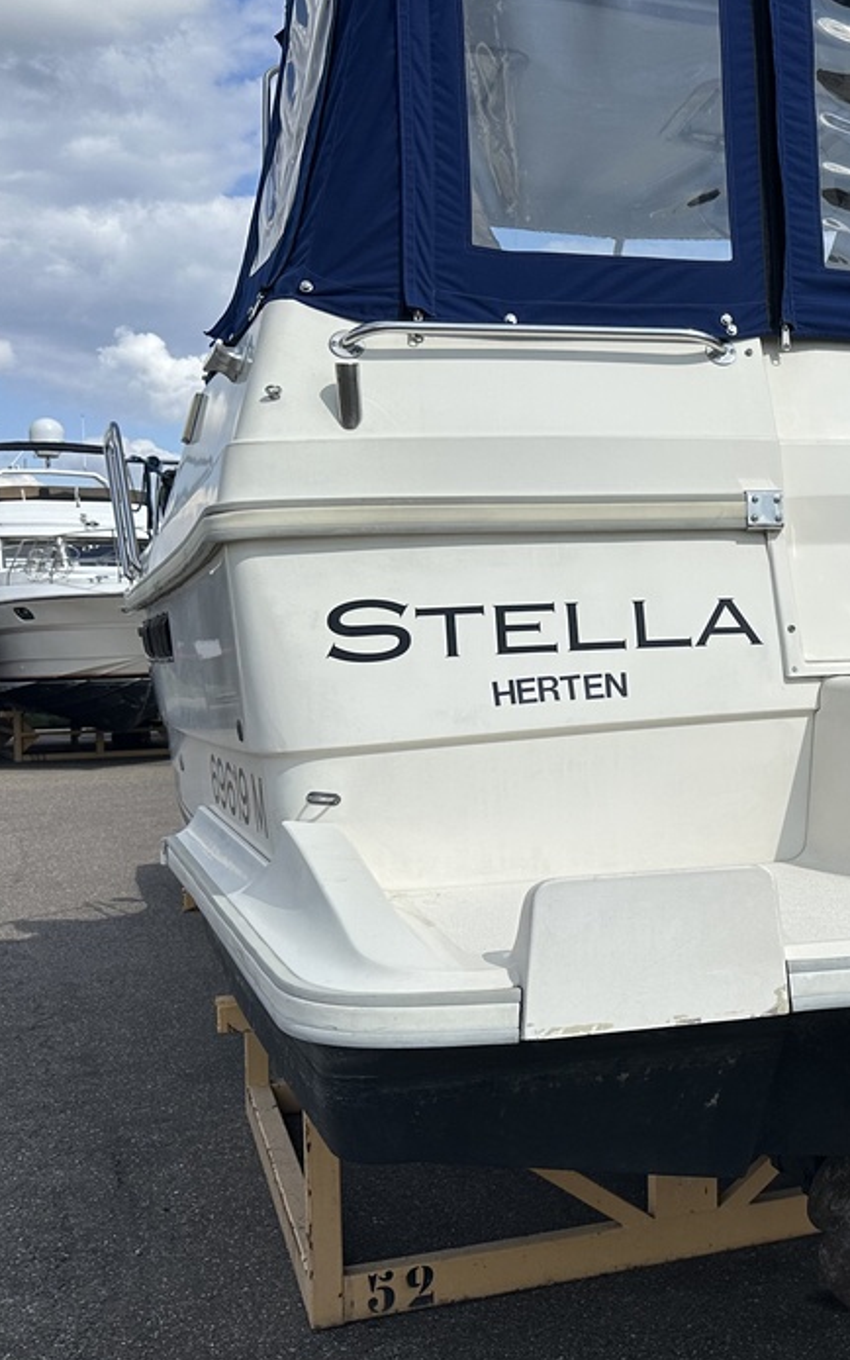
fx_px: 1630
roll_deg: -0.4
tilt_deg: -0.2
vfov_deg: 45.3
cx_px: 911
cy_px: 670
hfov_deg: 27.1
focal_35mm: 44
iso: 80
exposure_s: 1/8197
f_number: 1.78
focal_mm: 6.86
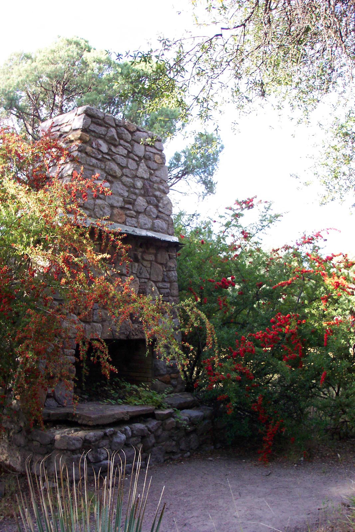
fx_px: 518
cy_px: 266
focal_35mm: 35
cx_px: 178
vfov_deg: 54.4
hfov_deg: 37.9
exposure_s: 1/125
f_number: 2.8
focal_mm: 7.5
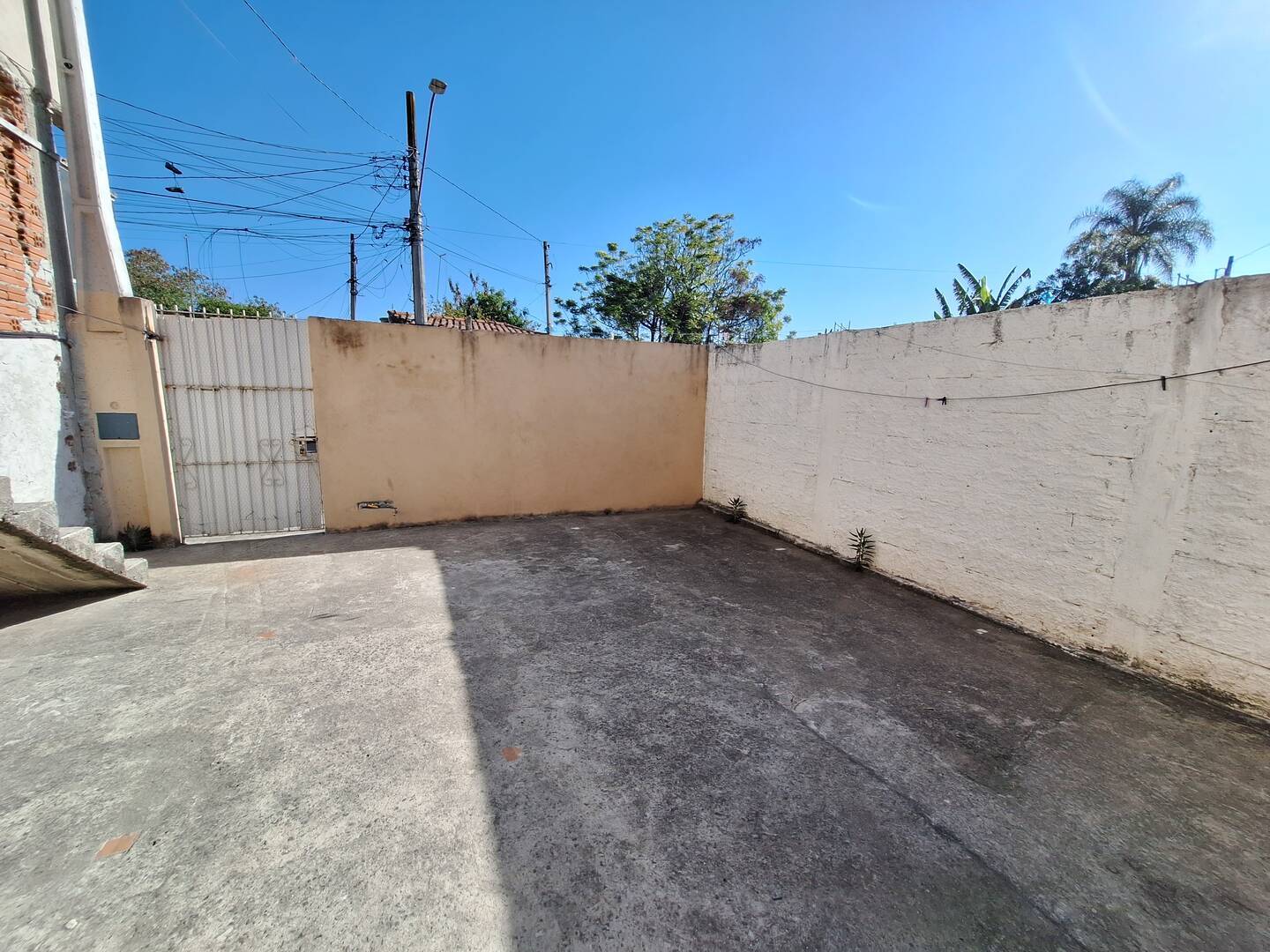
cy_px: 476
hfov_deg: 106.2
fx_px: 477
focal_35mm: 13
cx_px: 635
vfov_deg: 89.9
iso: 40
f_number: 2.2
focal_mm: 1.74
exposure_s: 1/2309
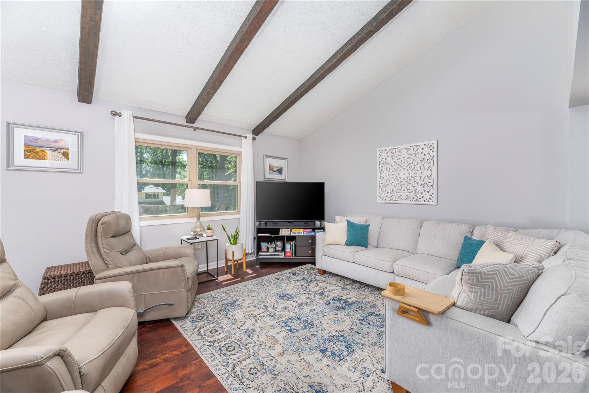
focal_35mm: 14
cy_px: 196
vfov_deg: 81.2
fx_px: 229
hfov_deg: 104.3
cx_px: 294
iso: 320
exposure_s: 1/13
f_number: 8
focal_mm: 14
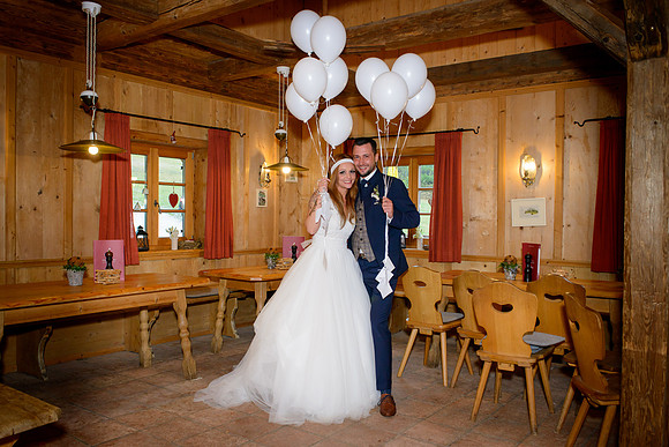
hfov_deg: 62.1
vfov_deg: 43.8
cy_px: 230
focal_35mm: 30
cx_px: 330
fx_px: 556
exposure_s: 1/60
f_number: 6.3
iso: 1000
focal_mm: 28
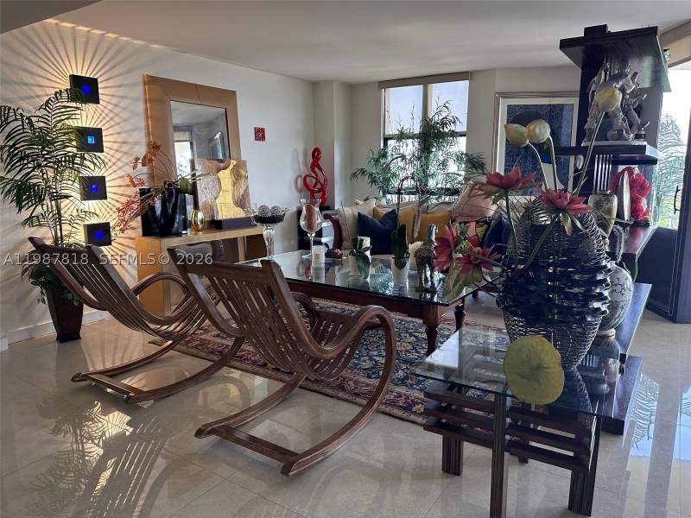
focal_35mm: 24
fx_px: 479
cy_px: 259
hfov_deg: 71.6
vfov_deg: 56.8
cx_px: 346
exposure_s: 1/120
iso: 200
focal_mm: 6.86
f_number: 1.78
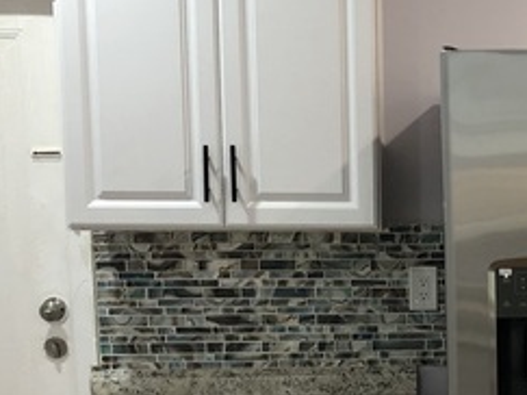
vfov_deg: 18.8
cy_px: 360
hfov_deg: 24.1
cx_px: 545
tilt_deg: -7.6
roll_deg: +0.3
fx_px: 1172
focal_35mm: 77
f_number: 1.8
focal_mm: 3.99
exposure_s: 1/20
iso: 40
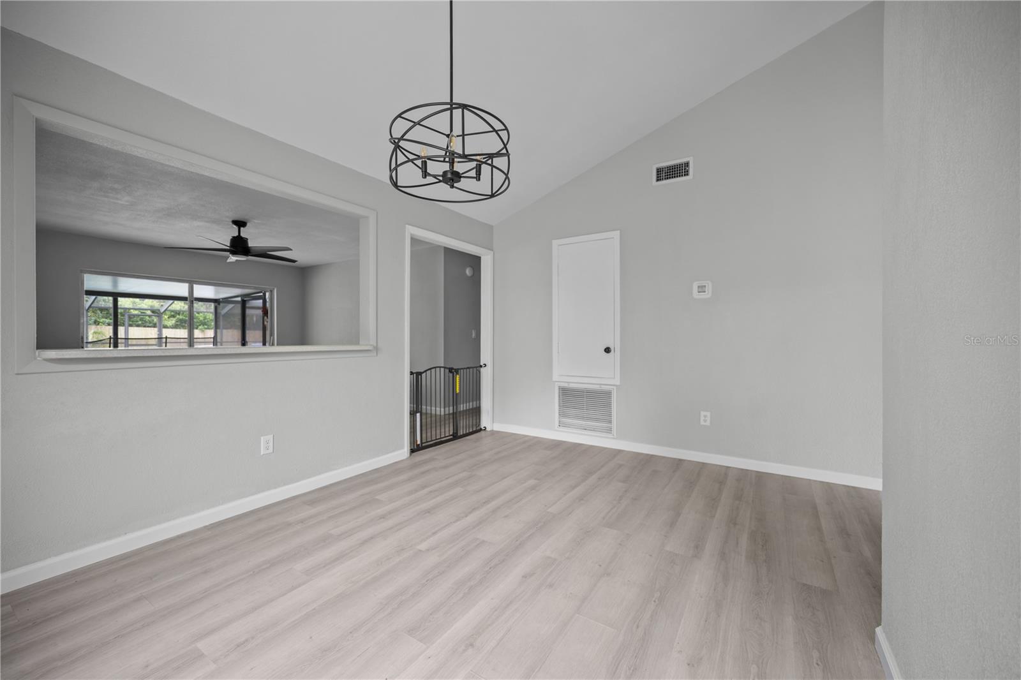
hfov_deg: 104.3
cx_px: 510
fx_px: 397
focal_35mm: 14
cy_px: 340
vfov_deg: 81.2
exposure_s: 1/3
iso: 100
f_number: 4
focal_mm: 14
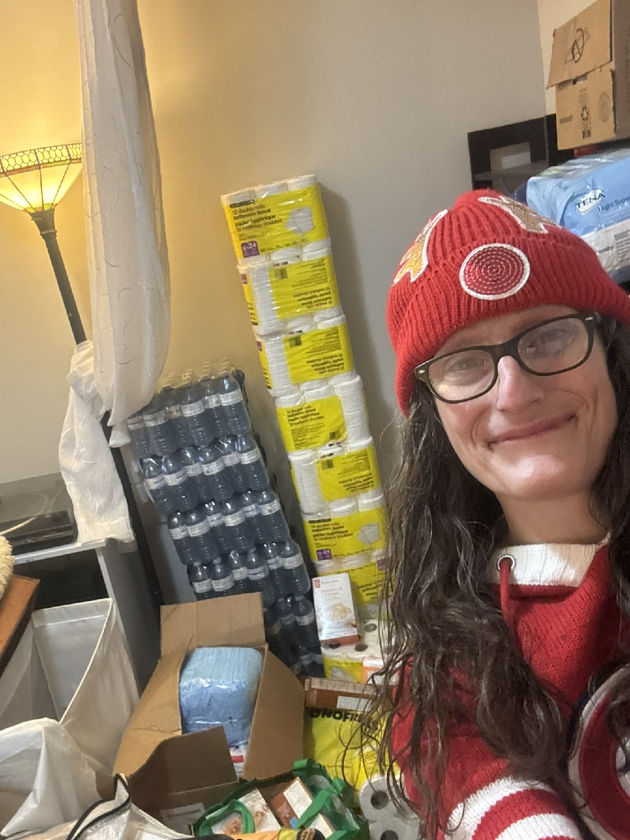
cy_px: 420
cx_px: 315
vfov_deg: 60.0
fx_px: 728
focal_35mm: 30
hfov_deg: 46.8
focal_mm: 2.69
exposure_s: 1/40
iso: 320
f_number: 1.9
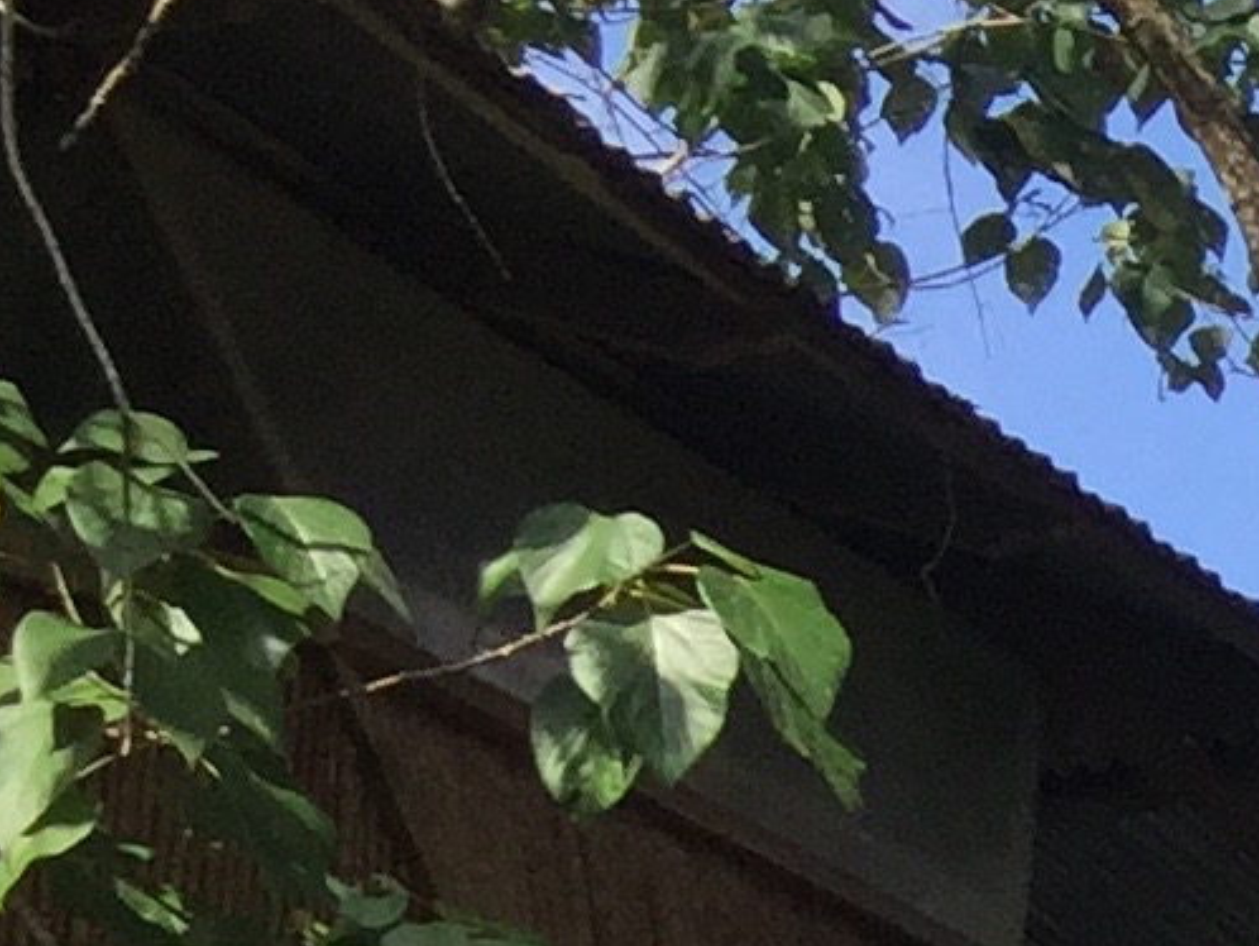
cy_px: 2671
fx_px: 6914
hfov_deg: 8.3
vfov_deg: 7.1
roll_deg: +0.3
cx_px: 4118
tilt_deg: +4.4
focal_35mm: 190
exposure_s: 1/1041
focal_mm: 4.15
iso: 32
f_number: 2.2
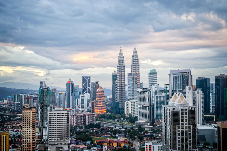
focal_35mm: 57
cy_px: 76
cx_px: 114
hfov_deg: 35.1
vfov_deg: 23.7
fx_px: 359
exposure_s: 1/60
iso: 200
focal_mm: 38
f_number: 4.8
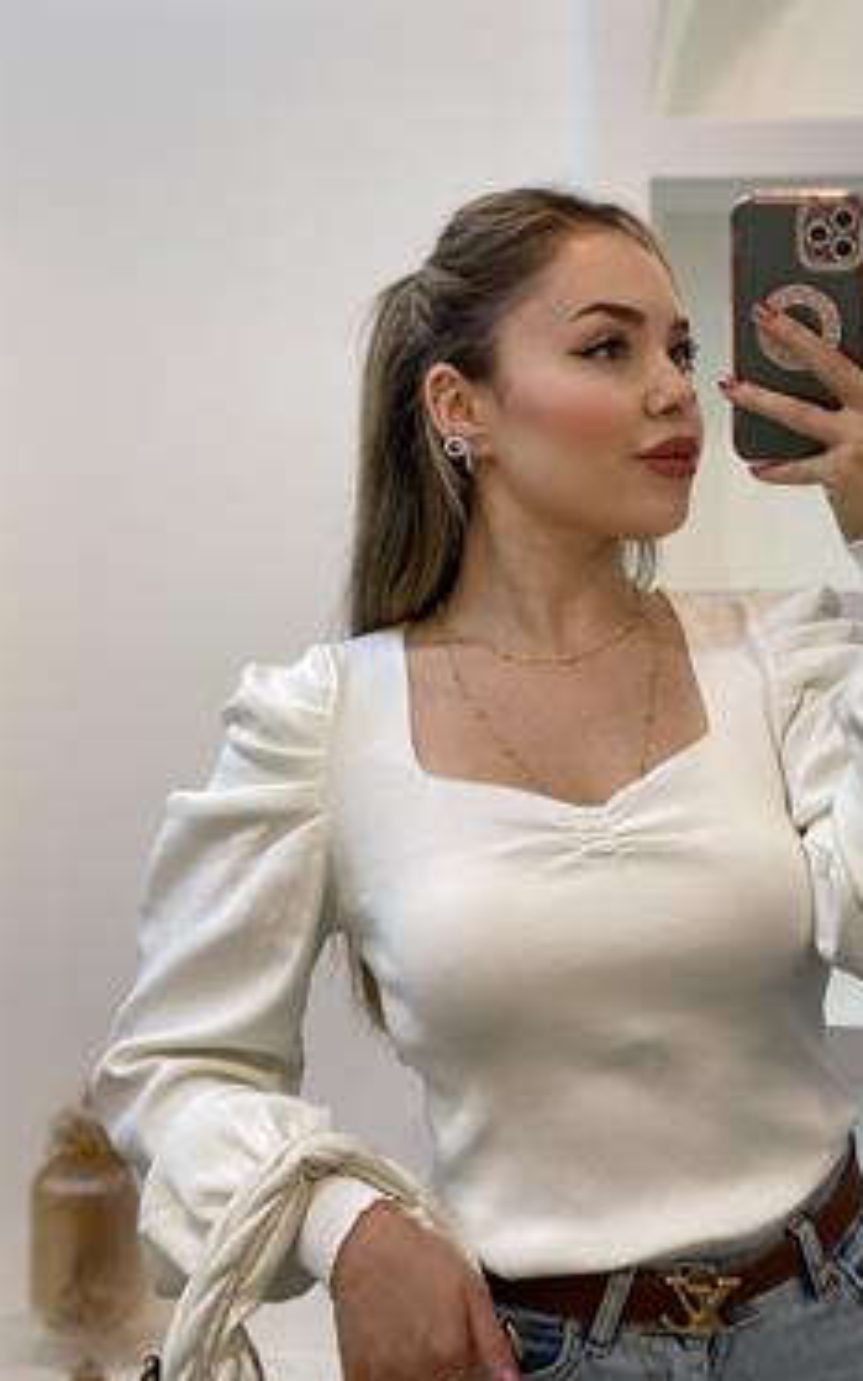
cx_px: 533
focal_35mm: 61
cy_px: 646
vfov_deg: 33.5
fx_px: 2296
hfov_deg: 21.2
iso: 64
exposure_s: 1/100
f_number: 2
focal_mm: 6
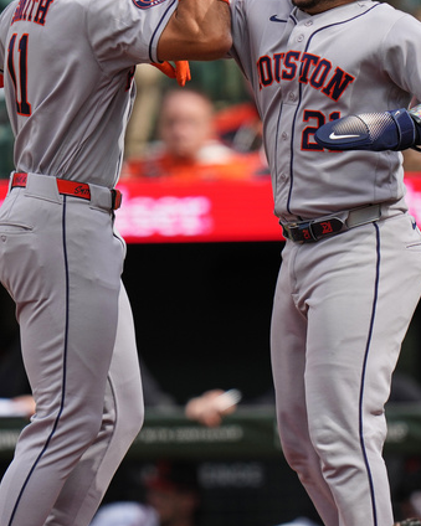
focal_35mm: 906
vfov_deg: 2.1
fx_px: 14116
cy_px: 277
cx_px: 248
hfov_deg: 1.7
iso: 320
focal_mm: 400
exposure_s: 1/3200
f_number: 2.8
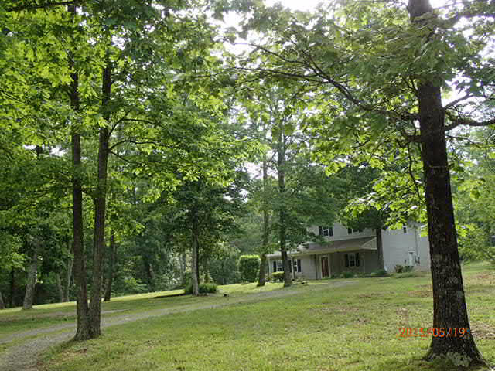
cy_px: 186
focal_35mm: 43
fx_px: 615
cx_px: 248
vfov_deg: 33.6
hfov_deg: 43.9
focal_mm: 7.86
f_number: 4
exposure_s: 1/200
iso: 100
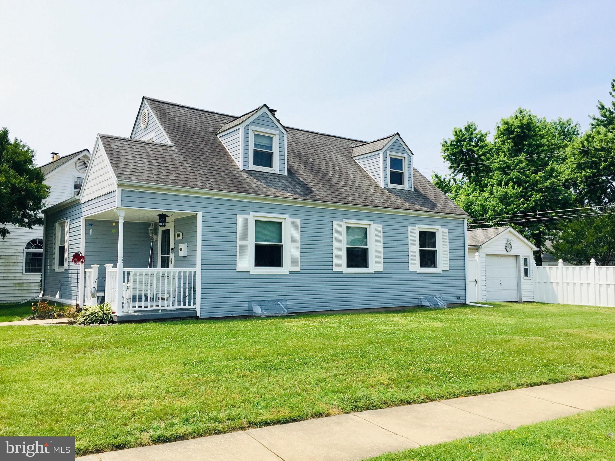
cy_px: 230
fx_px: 515
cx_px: 308
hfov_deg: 61.7
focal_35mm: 29
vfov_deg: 48.2
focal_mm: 4.15
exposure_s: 1/1582
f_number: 2.2
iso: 32
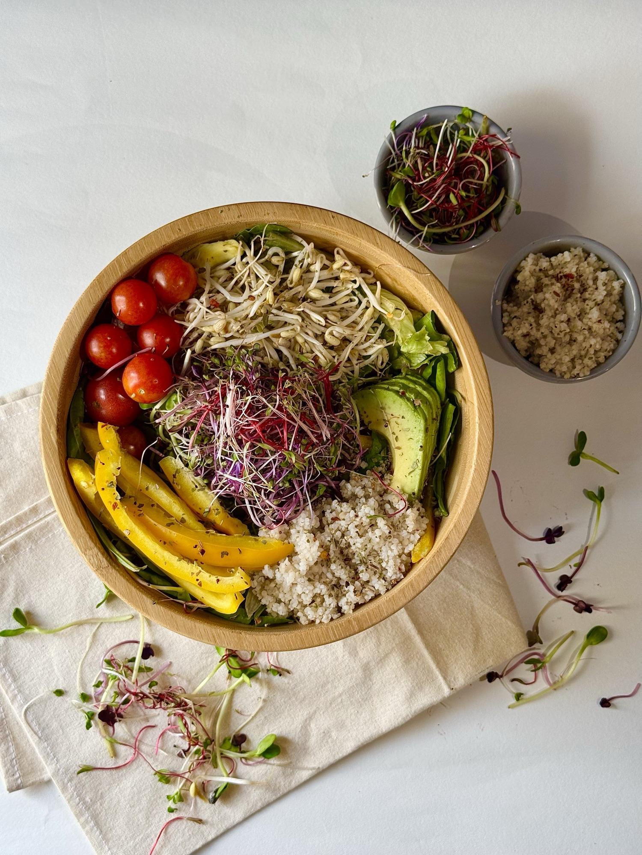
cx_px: 321
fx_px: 1187
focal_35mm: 48
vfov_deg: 39.7
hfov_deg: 30.3
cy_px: 428
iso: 100
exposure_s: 1/121
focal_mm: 6.76
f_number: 1.78
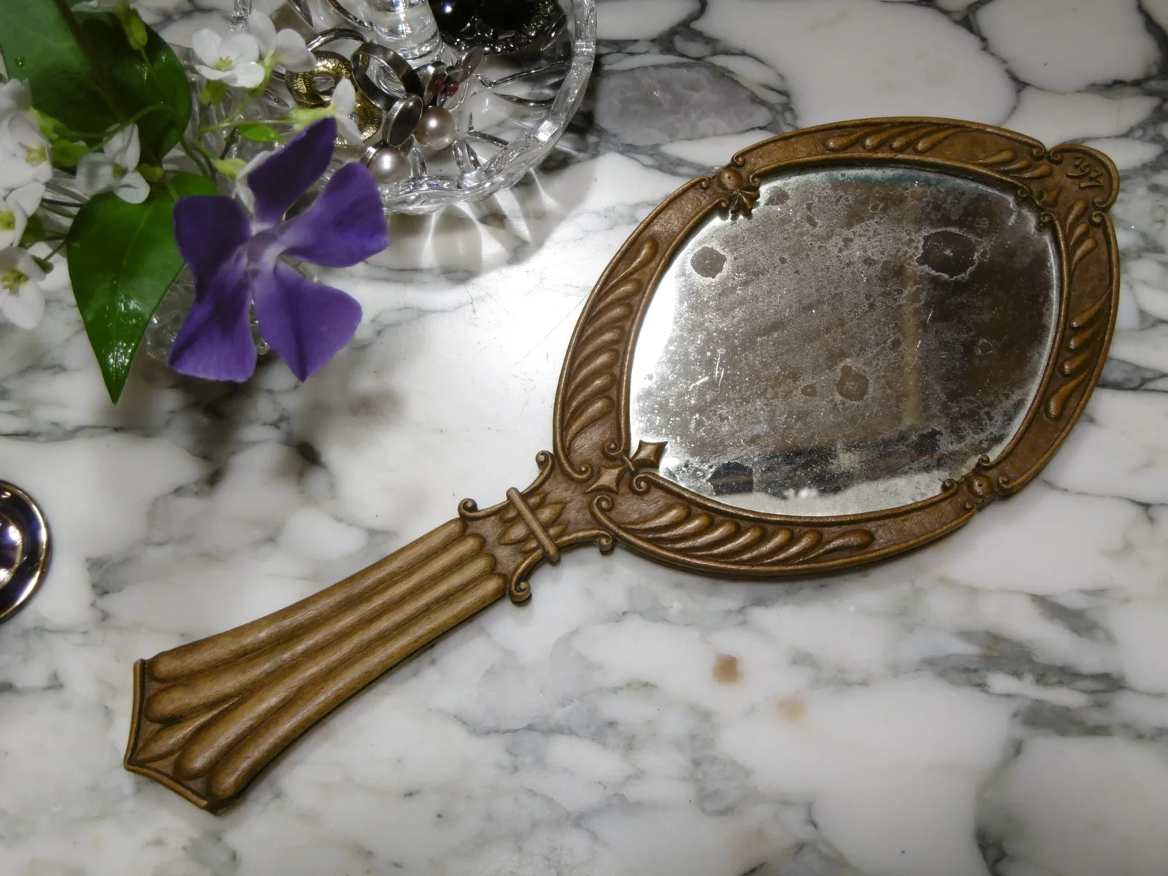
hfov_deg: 43.9
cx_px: 584
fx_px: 1451
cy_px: 438
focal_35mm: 43
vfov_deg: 33.6
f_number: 3.8
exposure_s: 1/20
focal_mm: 7.7
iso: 100
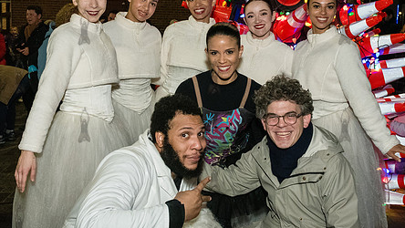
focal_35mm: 43
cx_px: 218
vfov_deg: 27.6
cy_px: 80
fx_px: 462
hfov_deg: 47.3
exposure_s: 1/125
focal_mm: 26
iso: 8000
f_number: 5
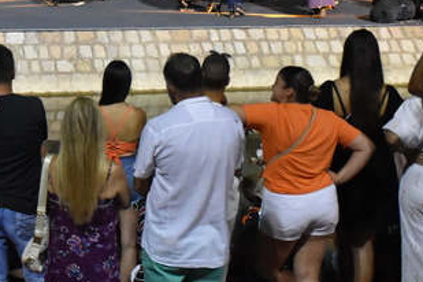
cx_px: 53
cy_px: -41
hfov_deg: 16.5
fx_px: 1445
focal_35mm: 123
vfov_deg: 11.0
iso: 6400
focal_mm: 32
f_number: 4
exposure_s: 1/250
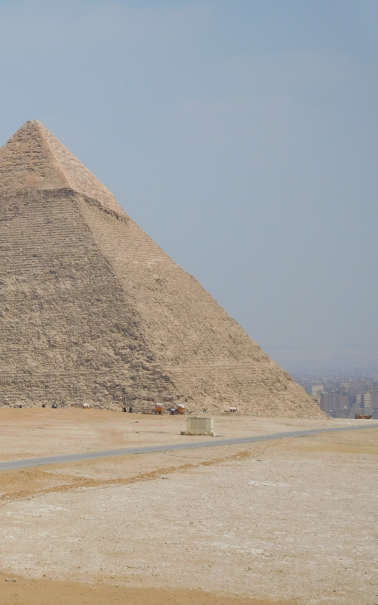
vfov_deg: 14.7
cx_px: -25
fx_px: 2341
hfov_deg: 9.2
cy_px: 304
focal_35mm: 142
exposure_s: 1/400
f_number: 9.6
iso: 125
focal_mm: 17.8
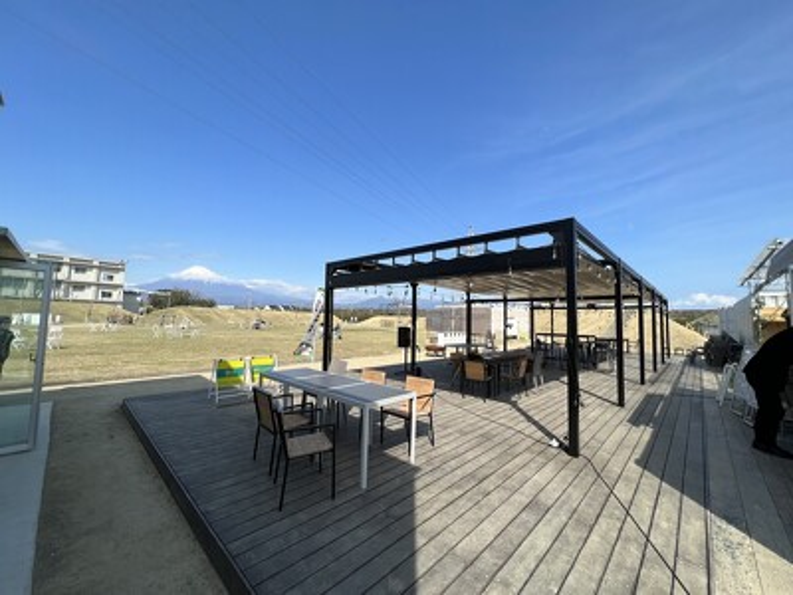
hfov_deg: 106.2
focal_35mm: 13
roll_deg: -0.8
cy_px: 298
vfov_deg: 89.9
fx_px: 298
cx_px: 396
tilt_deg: +3.5
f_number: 1.8
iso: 32
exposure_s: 1/2096
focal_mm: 1.57
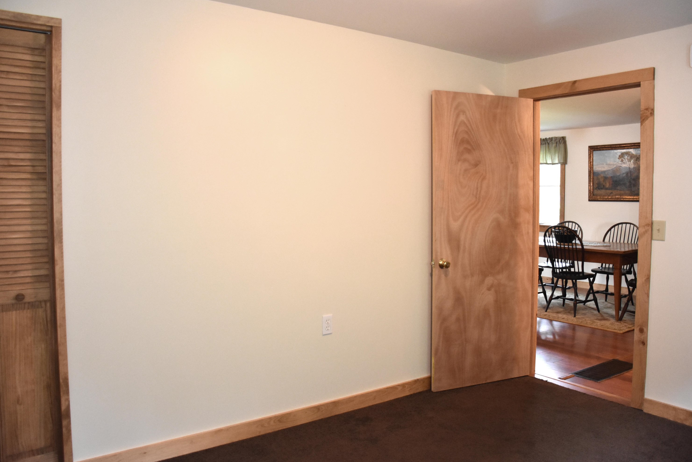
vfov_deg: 46.4
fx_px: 538
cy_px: 223
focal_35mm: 28
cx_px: 348
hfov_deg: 65.5
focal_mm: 18
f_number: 4
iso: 2500
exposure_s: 1/60
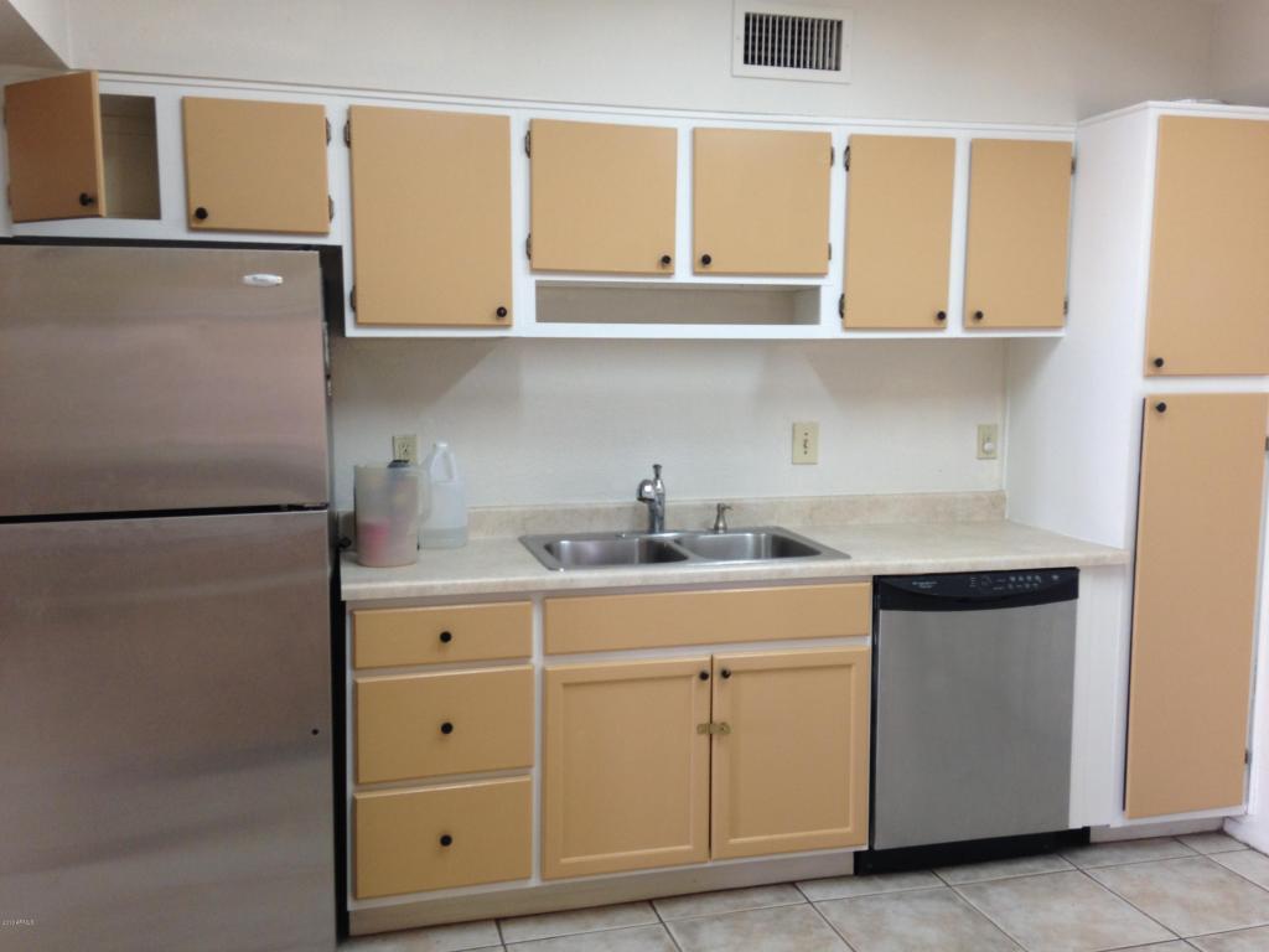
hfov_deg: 55.4
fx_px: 1210
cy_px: 476
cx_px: 634
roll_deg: -2.3
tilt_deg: -3.4
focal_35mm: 33
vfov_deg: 42.9
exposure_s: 1/20
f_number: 2.4
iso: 50
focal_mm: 4.12
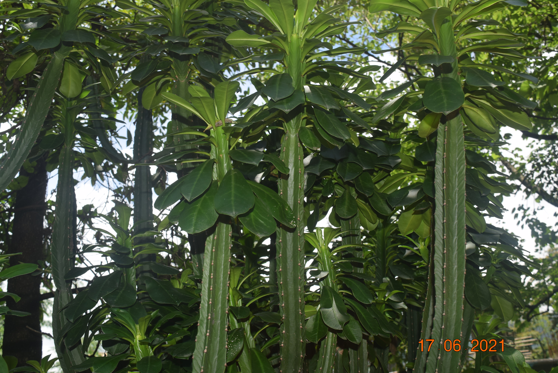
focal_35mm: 34
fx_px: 535
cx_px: 279
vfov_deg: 38.4
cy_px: 186
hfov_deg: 55.1
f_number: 7.1
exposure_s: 1/200
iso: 100
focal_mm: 23
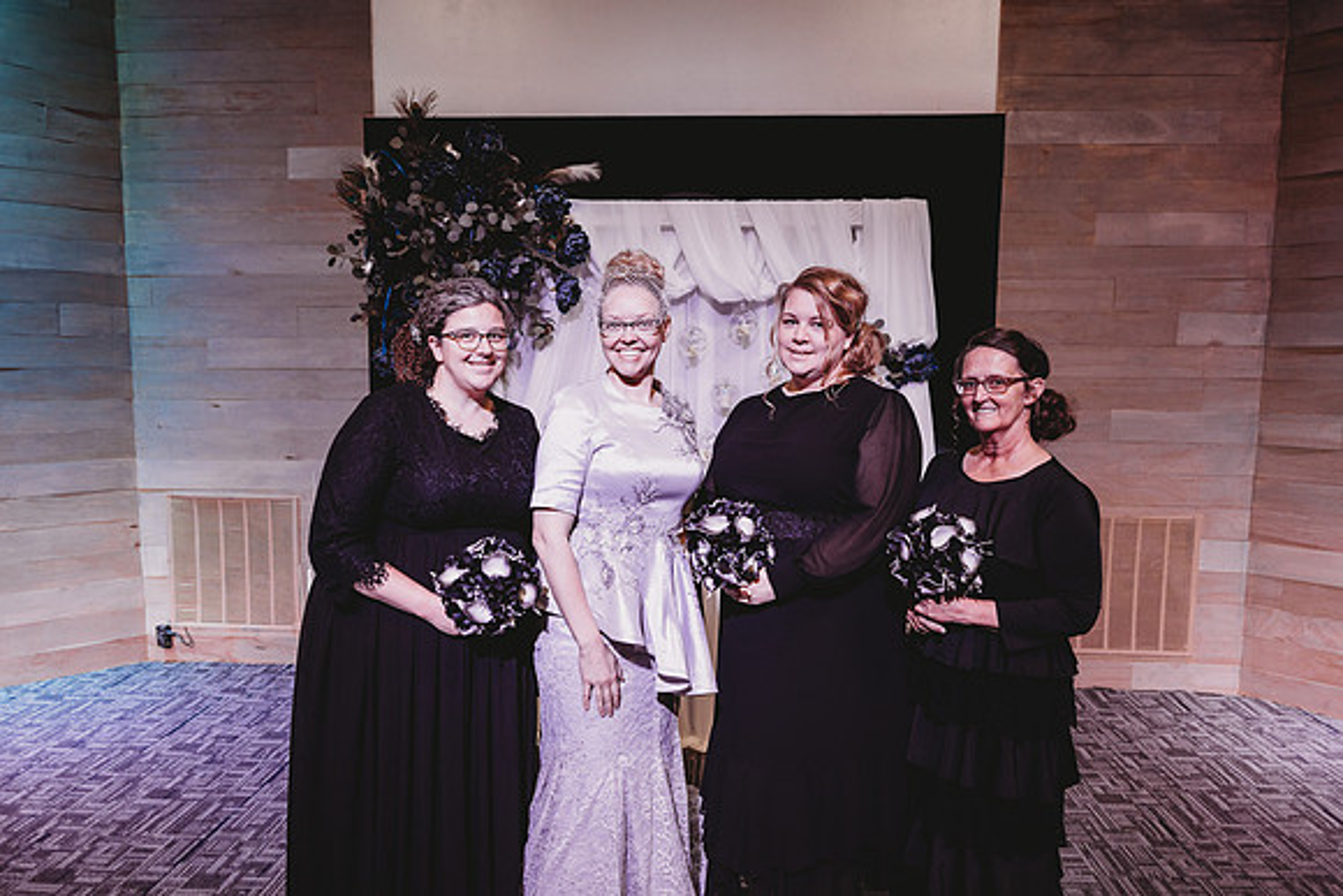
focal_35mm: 24
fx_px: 896
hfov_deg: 73.7
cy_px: 448
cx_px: 672
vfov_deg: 53.2
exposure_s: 1/125
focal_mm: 24
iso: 400
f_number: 2.2
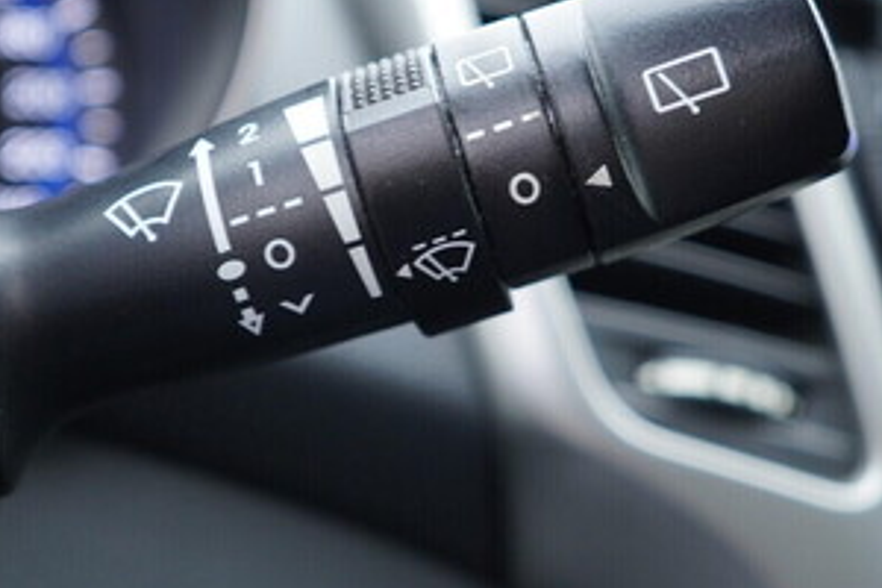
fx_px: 1617
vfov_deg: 20.6
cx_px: 376
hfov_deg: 30.5
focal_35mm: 66
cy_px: 243
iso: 320
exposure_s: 1/40
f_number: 2.8
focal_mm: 24
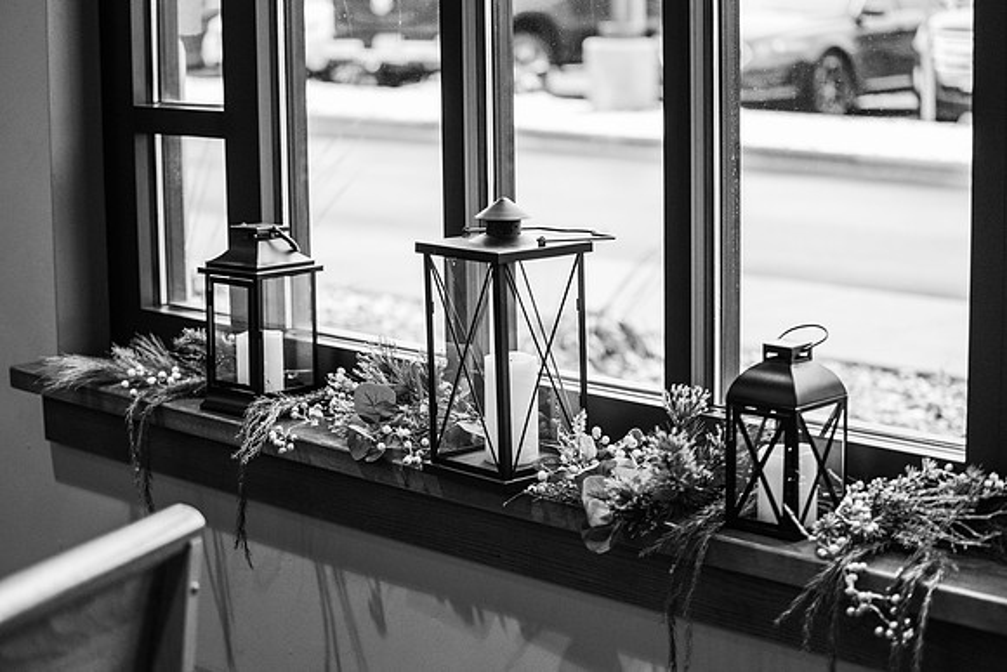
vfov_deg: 19.5
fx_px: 1958
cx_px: 504
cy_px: 336
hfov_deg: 28.8
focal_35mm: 70
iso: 2000
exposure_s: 1/250
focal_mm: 70
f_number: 2.8
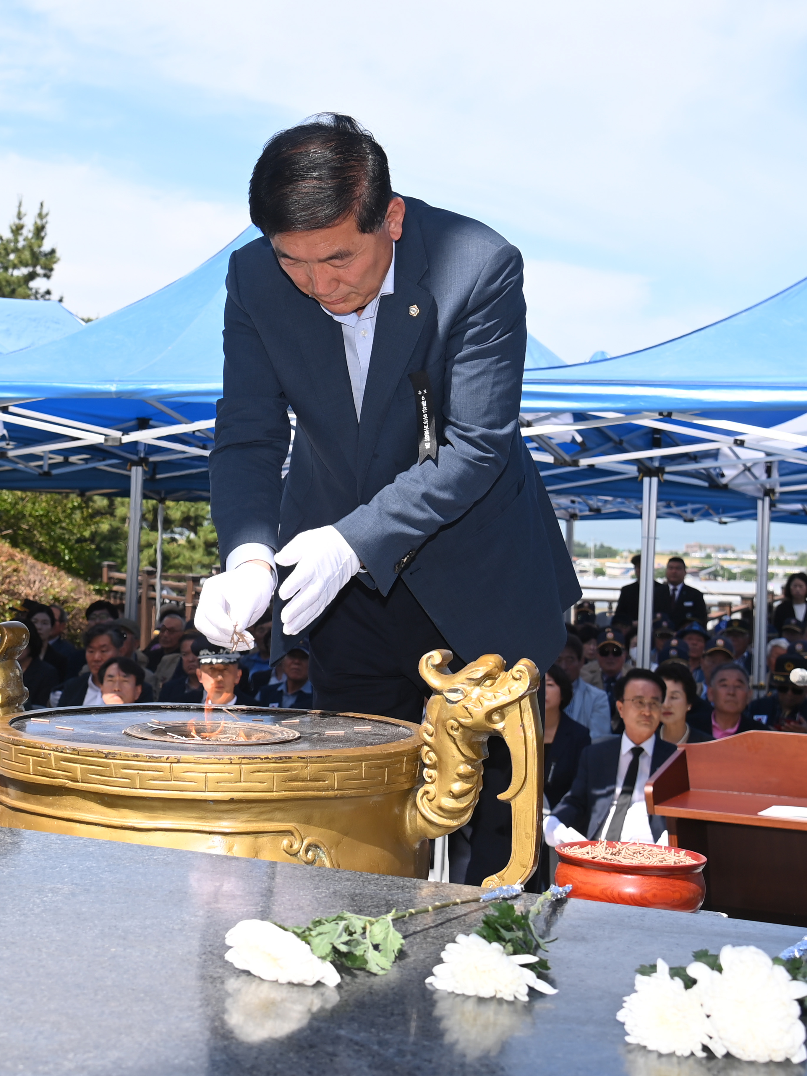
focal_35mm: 50
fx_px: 1554
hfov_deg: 29.1
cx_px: 354
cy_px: 541
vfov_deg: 38.2
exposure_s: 1/250
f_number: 6.3
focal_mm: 34
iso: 100
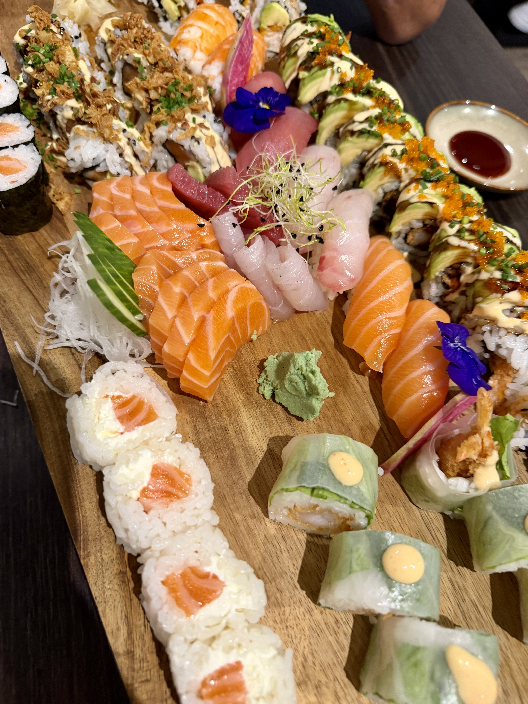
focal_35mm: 24
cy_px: 352
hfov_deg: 56.8
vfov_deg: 71.6
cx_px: 264
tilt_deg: -60.1
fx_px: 488
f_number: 1.78
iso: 250
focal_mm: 6.76
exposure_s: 1/60
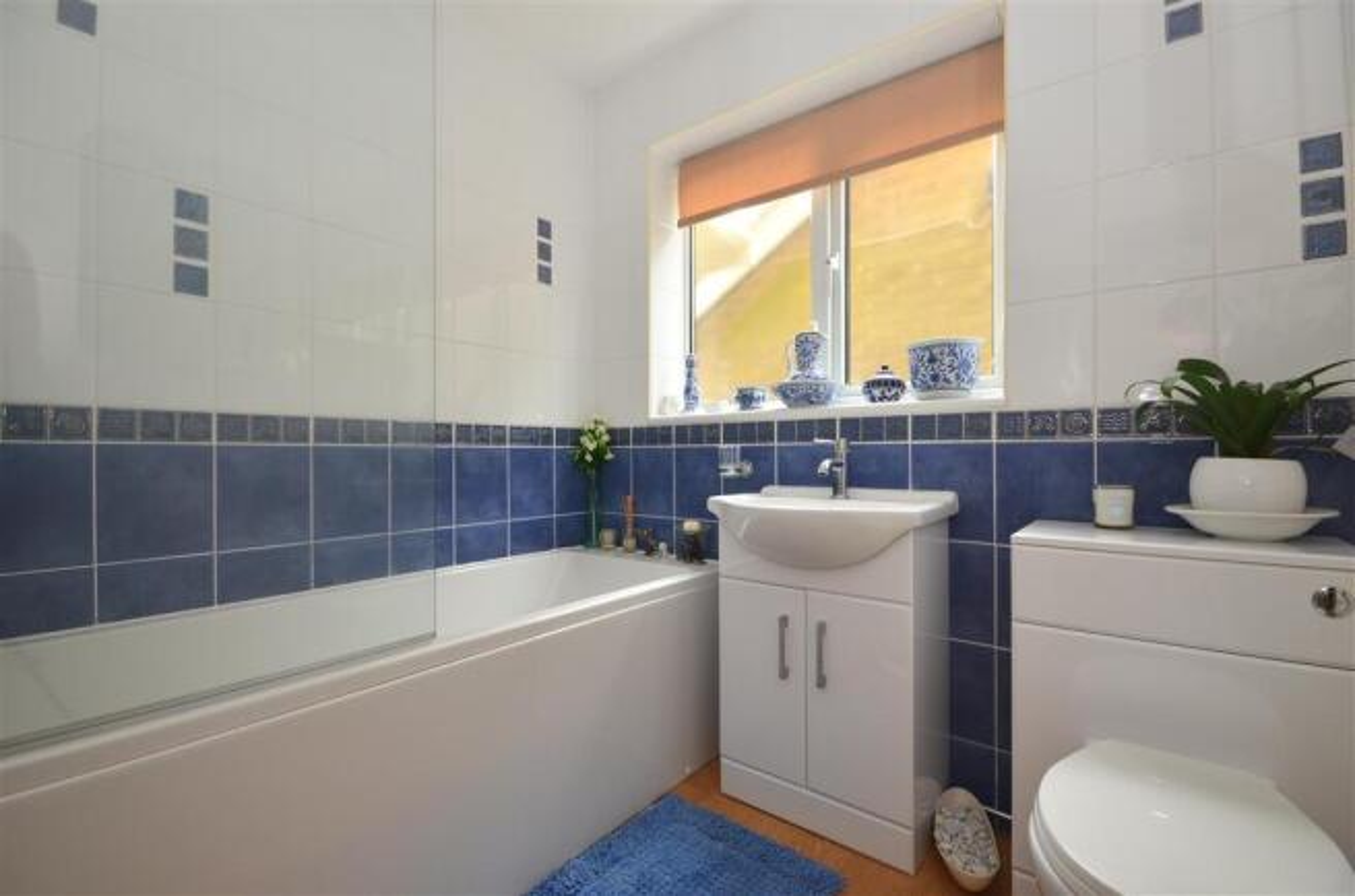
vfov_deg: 77.0
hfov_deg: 100.5
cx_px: 678
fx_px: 563
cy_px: 448
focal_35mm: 15
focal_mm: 10
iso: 200
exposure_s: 1
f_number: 11
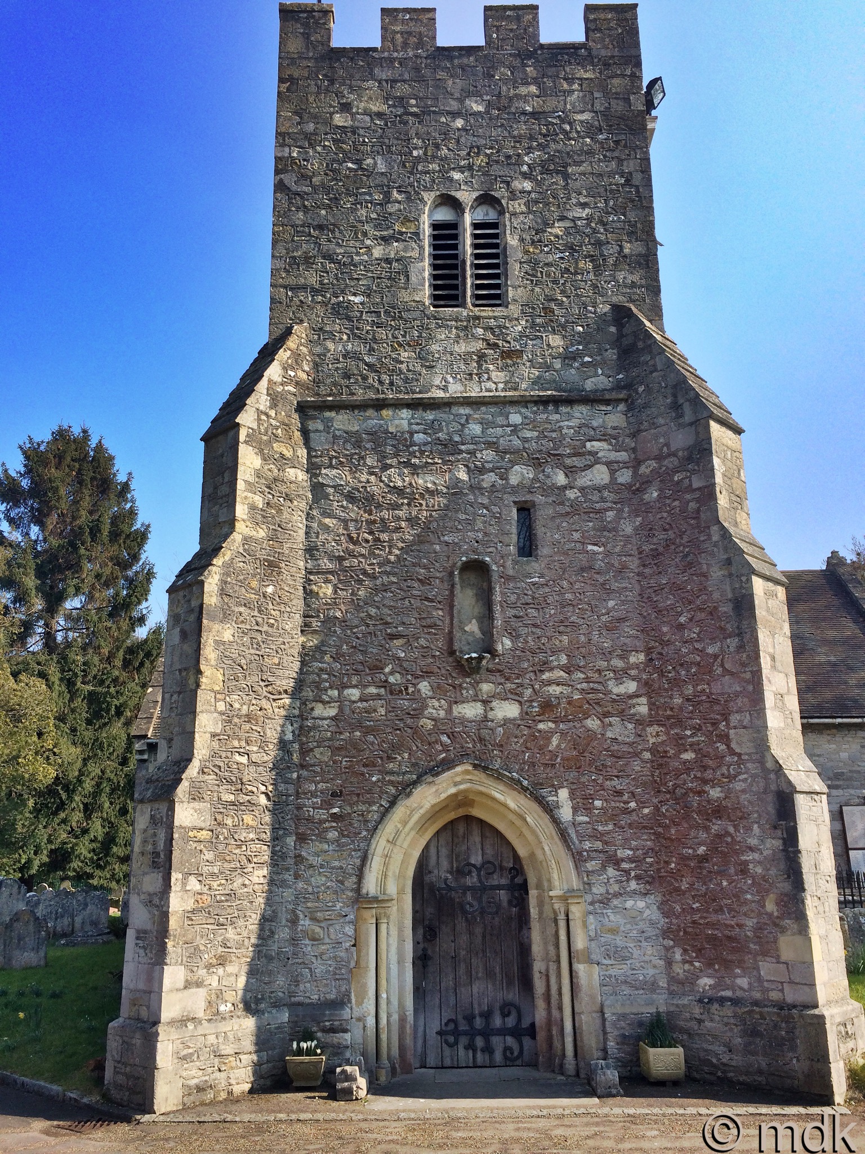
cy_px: 577
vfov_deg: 61.7
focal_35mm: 29
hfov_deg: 48.2
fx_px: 966
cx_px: 432
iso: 32
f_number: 2.2
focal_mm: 4.15
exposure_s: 1/1414
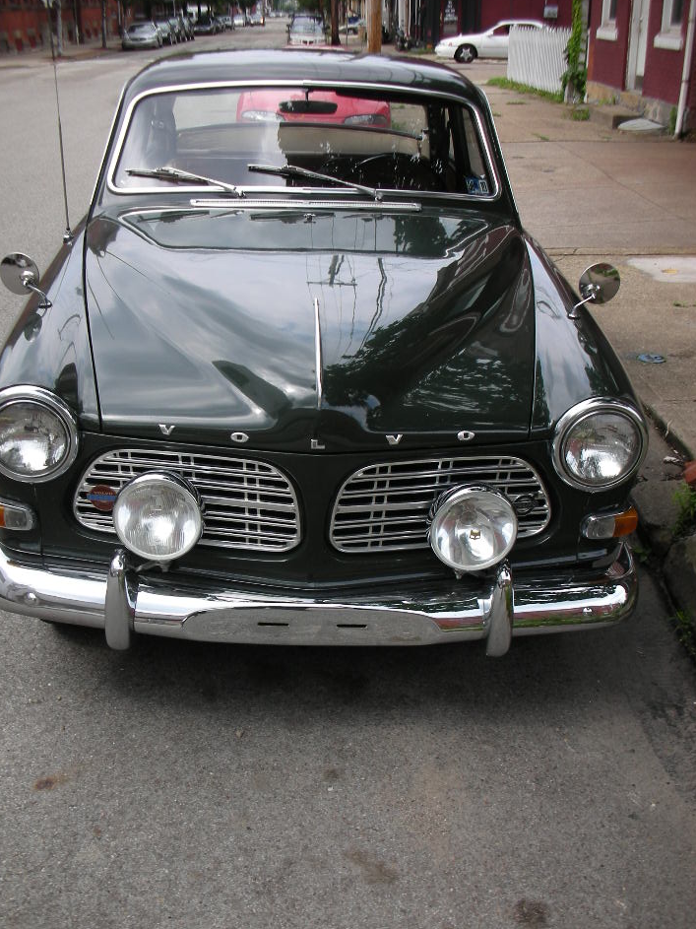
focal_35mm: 38
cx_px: 329
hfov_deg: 37.7
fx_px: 1019
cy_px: 490
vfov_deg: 49.0
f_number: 3
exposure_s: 1/238
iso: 50
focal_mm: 5.8
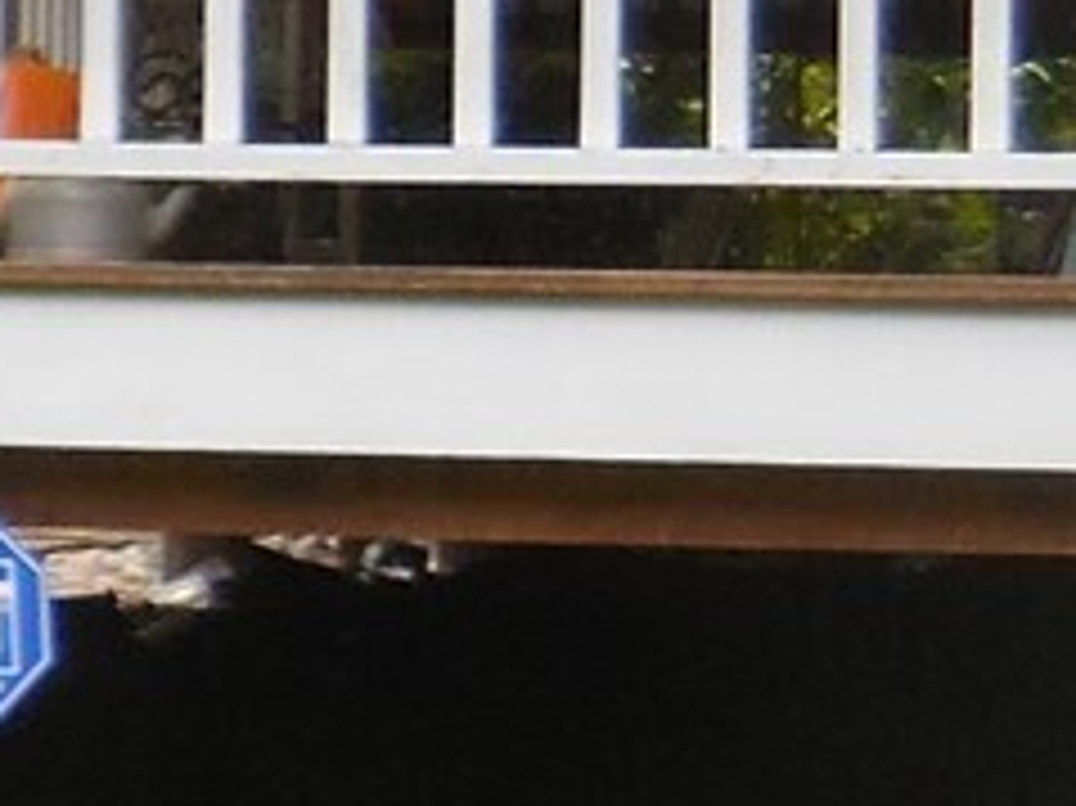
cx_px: -2193
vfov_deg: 4.9
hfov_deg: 6.1
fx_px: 9352
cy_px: 14
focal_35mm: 301
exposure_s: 1/60
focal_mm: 8.1
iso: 200
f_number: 4.2
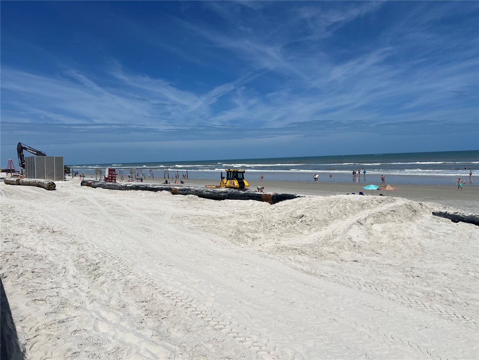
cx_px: 240
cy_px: 180
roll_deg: +1.7
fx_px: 360
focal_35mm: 26
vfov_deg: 53.1
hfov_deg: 67.3
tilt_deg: -3.3
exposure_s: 1/14286
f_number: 1.5
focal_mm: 5.7
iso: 50
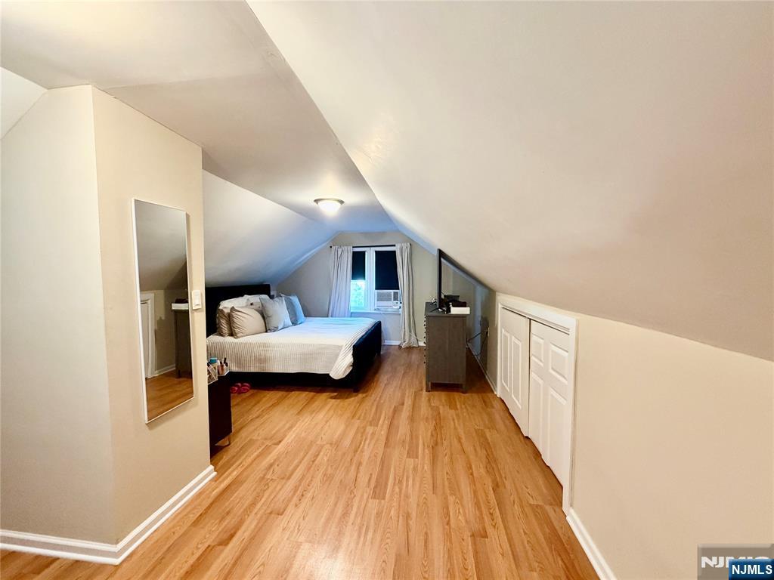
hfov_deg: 102.1
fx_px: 313
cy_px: 290
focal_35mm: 14
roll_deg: +0.4
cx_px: 387
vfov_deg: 85.7
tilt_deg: -2.3
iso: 400
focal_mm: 2.22
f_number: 2.2
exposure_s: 1/60
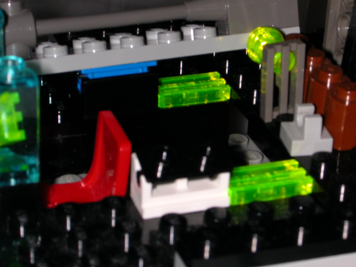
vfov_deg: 13.3
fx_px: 1142
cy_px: 134
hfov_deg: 17.7
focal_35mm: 111
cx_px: 178
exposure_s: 1/59.9
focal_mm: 16.8
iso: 100
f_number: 8
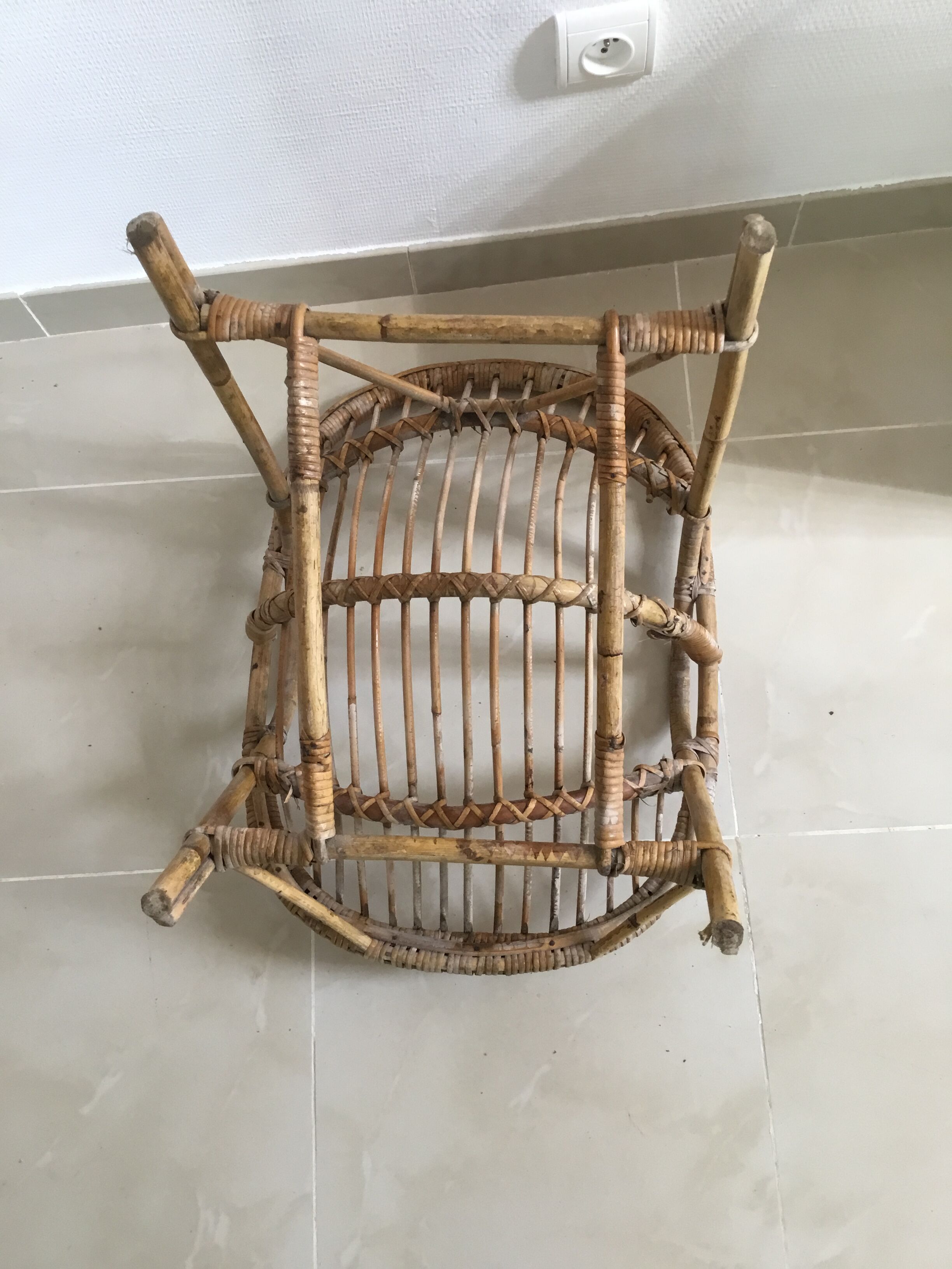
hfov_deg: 45.4
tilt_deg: -74.7
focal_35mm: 31
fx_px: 1137
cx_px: 476
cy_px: 634
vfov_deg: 58.4
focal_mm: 3.3
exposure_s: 1/33
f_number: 2.4
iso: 64
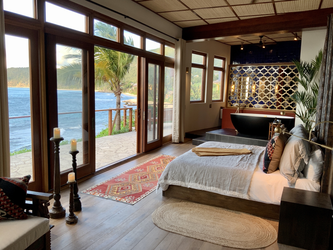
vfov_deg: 48.2
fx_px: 279
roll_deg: -1.8
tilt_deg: -7.6
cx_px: 166
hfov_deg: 61.7
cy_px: 125
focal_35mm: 29
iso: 64
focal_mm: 3
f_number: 1.8
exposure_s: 1/120
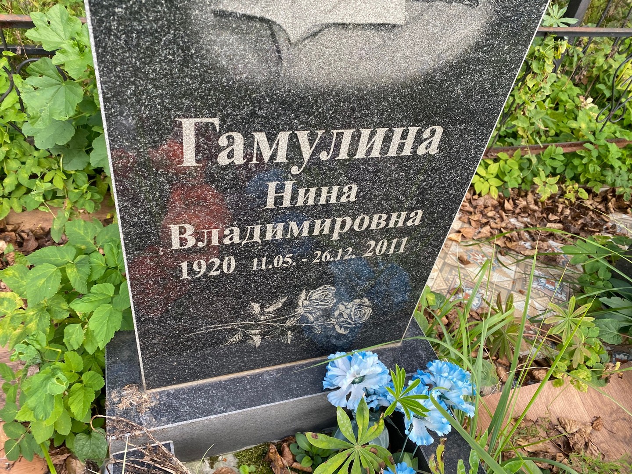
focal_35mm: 26
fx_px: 475
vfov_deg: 53.1
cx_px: 316
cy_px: 237
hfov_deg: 67.3
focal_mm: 4.25
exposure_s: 1/132
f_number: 1.8
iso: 32
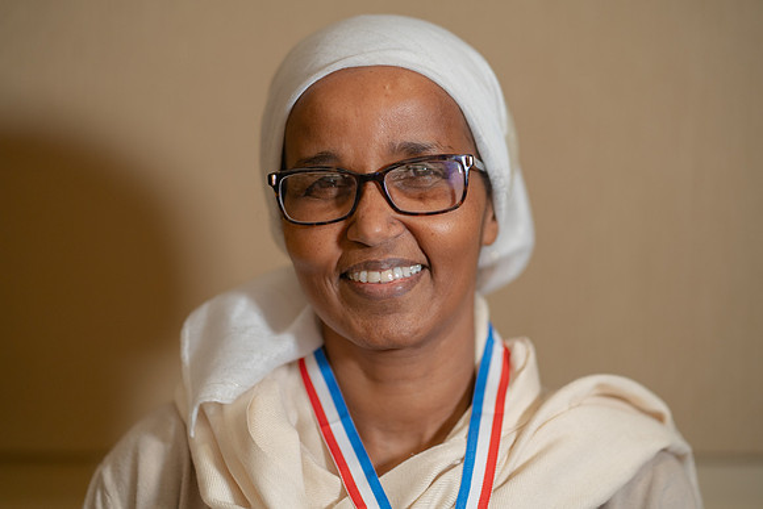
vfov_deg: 15.0
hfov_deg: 22.3
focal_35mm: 91
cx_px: 381
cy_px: 239
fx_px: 1939
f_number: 1.8
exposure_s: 1/250
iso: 500
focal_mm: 85
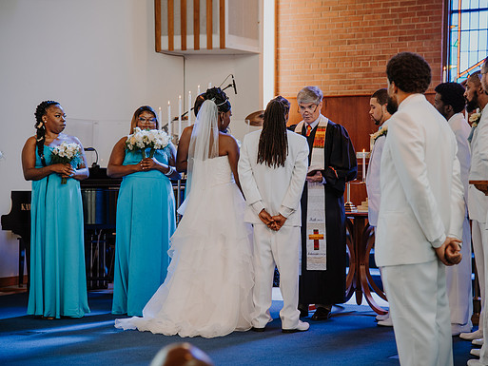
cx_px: 253
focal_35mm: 100
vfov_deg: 14.8
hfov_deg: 19.6
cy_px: 183
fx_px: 1410
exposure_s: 1/125
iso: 800
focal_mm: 92
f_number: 4
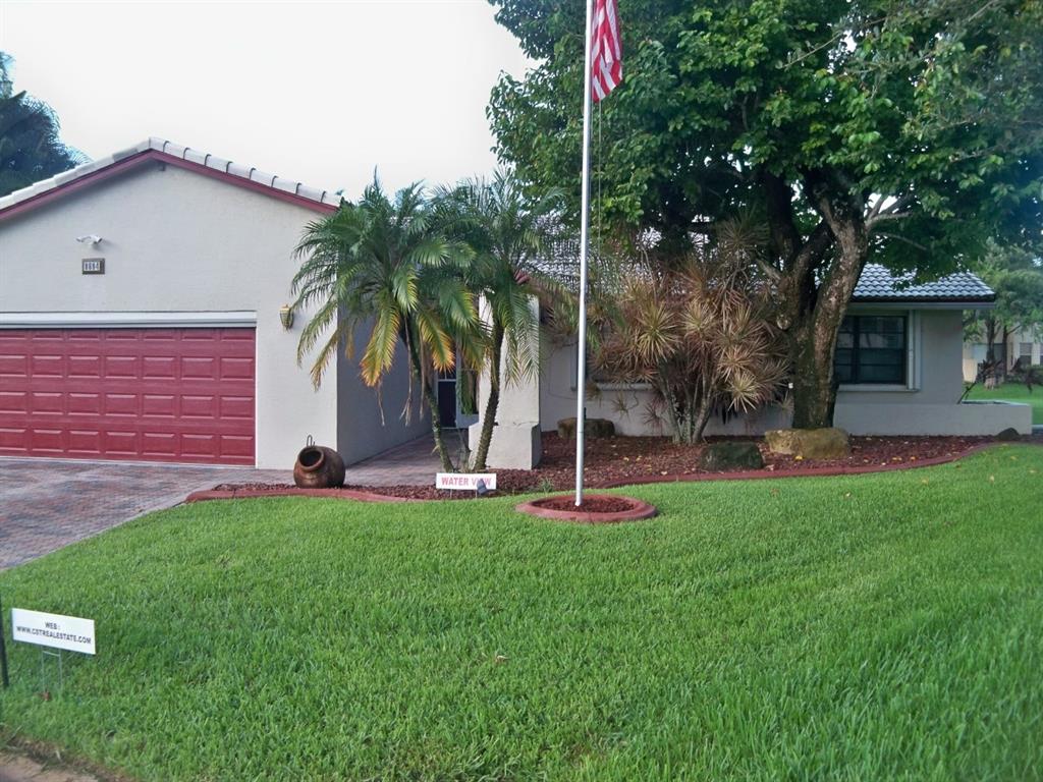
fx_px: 1055
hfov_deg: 52.6
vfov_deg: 40.7
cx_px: 522
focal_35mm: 35
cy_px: 391
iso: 64
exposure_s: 1/80
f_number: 3.5
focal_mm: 6.2
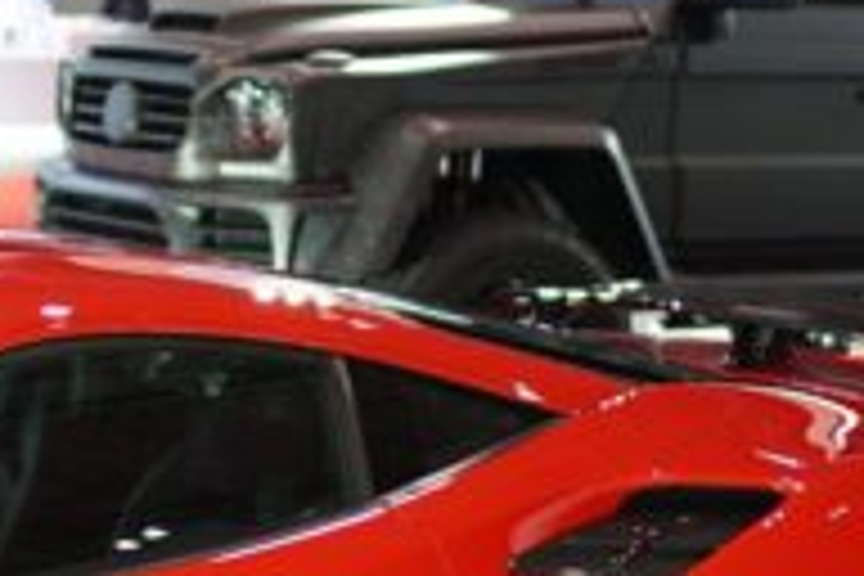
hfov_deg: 14.7
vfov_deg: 10.2
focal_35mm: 135
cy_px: 324
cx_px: -166
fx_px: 3240
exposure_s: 1/60
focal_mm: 35
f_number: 1.4
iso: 100
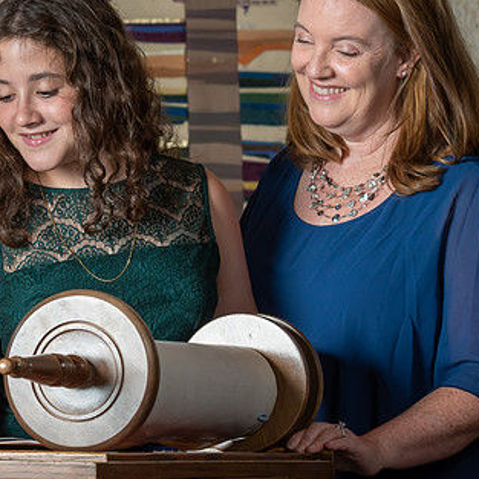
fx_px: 3131
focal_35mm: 200
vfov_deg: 8.7
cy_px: 203
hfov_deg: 8.7
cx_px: 78
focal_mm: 70
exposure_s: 1/250
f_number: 7.1
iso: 500
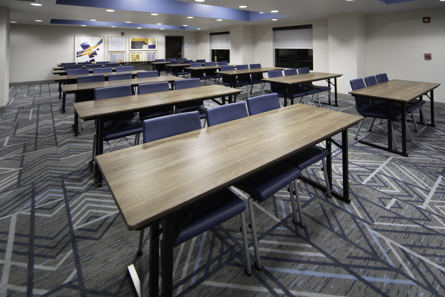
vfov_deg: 77.3
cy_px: 148
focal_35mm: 15
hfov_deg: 100.4
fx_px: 185
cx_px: 222
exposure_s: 1/1.67
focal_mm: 15
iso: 100
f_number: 4.8
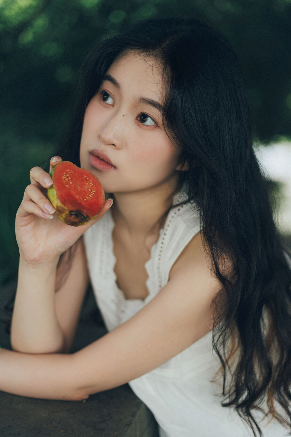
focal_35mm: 50
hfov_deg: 27.0
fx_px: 606
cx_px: 146
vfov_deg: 39.6
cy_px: 218
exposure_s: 1/320
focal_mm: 50
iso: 320
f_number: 2
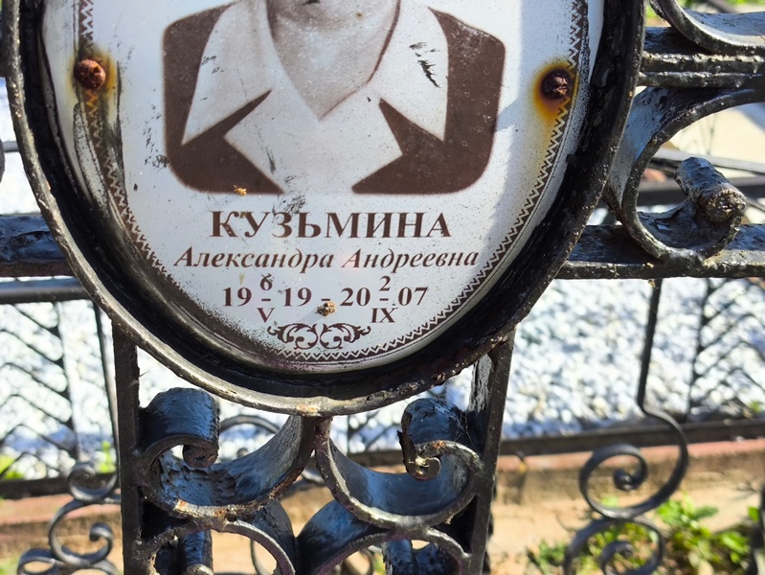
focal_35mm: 50
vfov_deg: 29.1
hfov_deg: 38.2
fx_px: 1105
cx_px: 382
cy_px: 288
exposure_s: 1/662
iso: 50
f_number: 1.7
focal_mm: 4.71
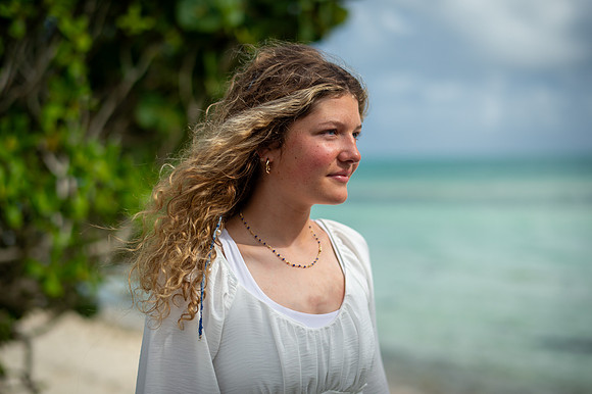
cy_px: 197
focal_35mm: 58
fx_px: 953
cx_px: 296
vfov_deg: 23.4
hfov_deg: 34.5
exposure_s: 1/2000
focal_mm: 58
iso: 200
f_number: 2
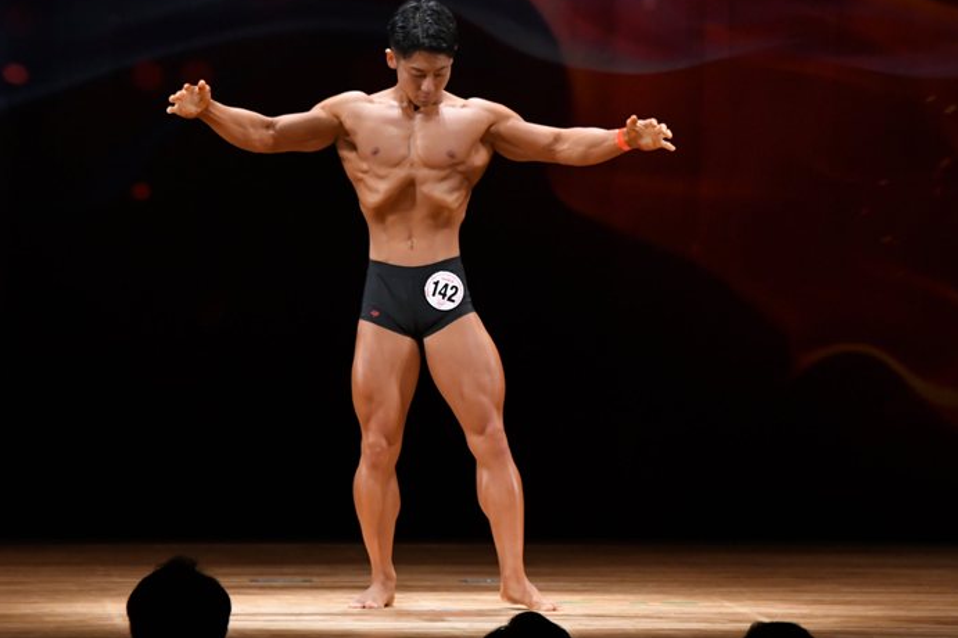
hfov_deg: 7.2
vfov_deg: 4.8
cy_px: 293
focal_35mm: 286
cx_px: 468
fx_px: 7607
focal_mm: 170
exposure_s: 1/400
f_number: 5.6
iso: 3200
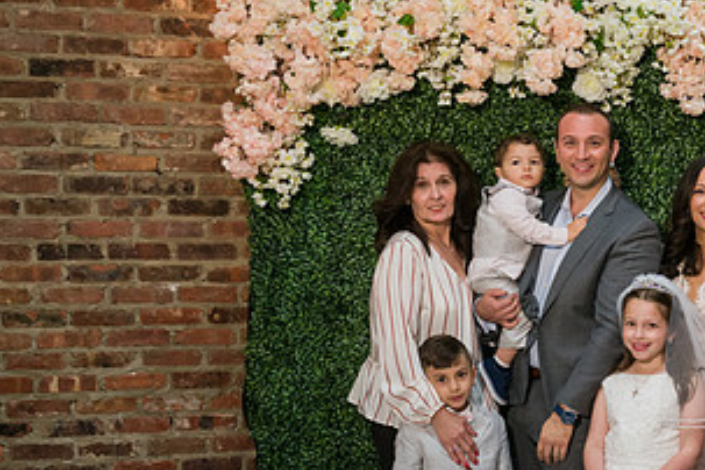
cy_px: 366
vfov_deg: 20.1
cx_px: 624
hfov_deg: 29.0
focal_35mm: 67
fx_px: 1312
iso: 1600
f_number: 5.6
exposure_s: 1/125
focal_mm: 35
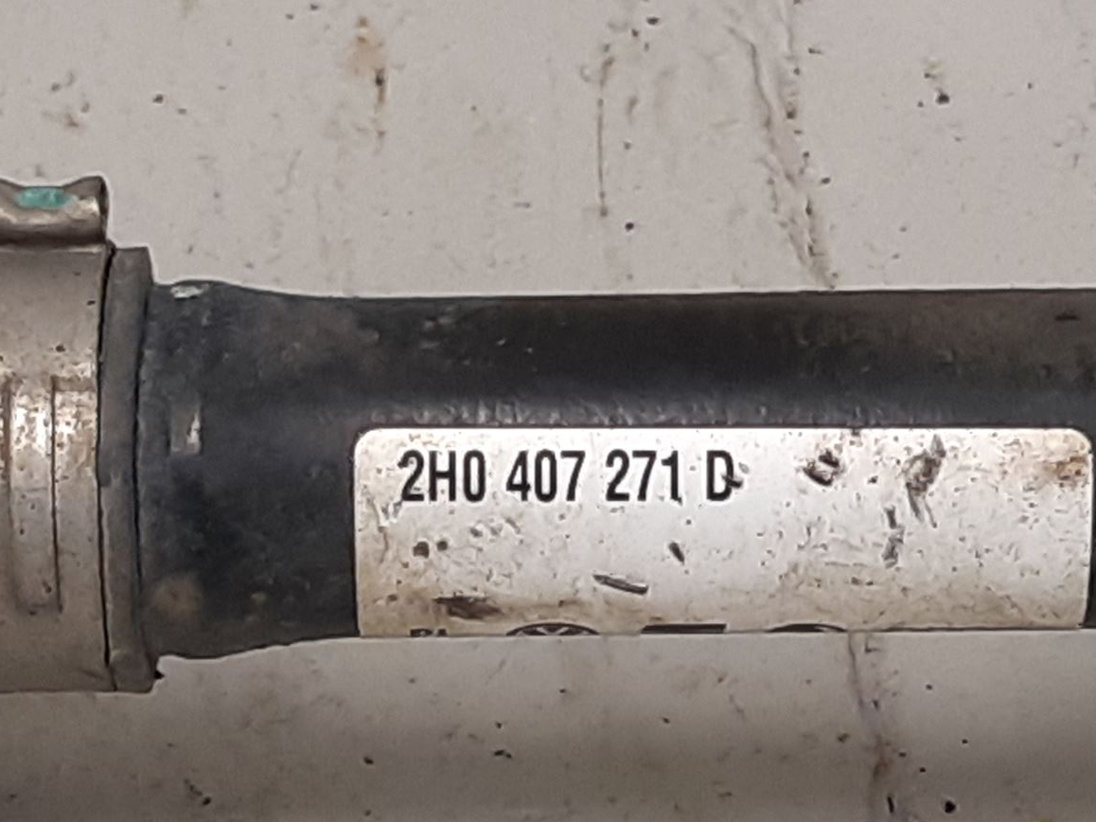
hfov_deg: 41.2
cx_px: 610
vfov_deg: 31.4
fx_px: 1456
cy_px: 485
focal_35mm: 46
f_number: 1.7
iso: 125
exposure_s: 1/50
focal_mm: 3.93
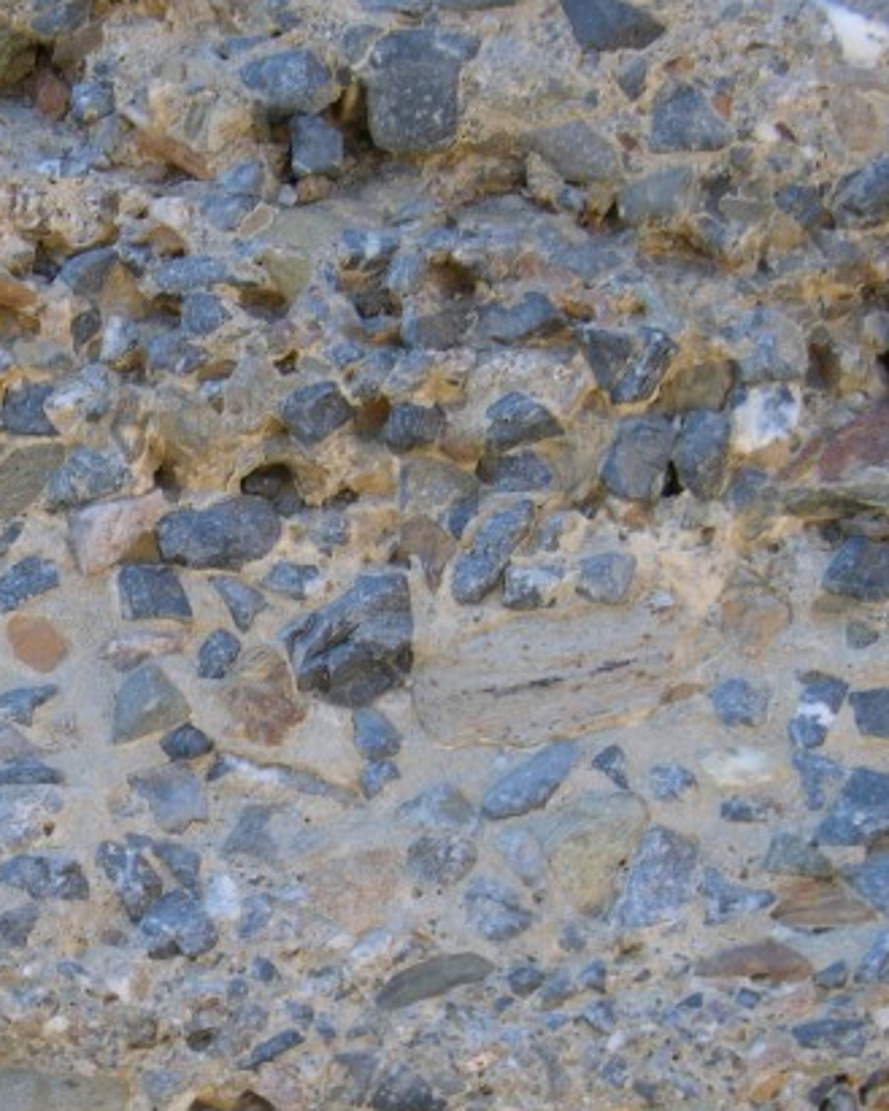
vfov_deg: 14.2
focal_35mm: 135
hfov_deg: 11.4
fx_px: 4438
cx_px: 138
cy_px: 862
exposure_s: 1/91.5
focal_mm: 18.8
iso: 50
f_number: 3.8
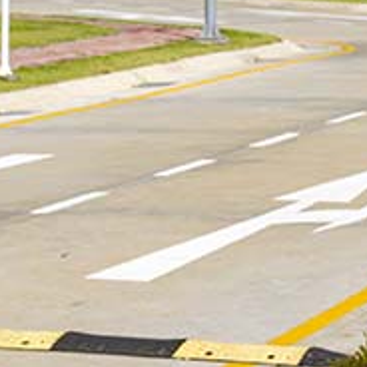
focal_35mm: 208
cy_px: -104
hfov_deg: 8.3
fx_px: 2495
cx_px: 489
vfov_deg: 8.3
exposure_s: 1/800
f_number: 8
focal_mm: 47
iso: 140
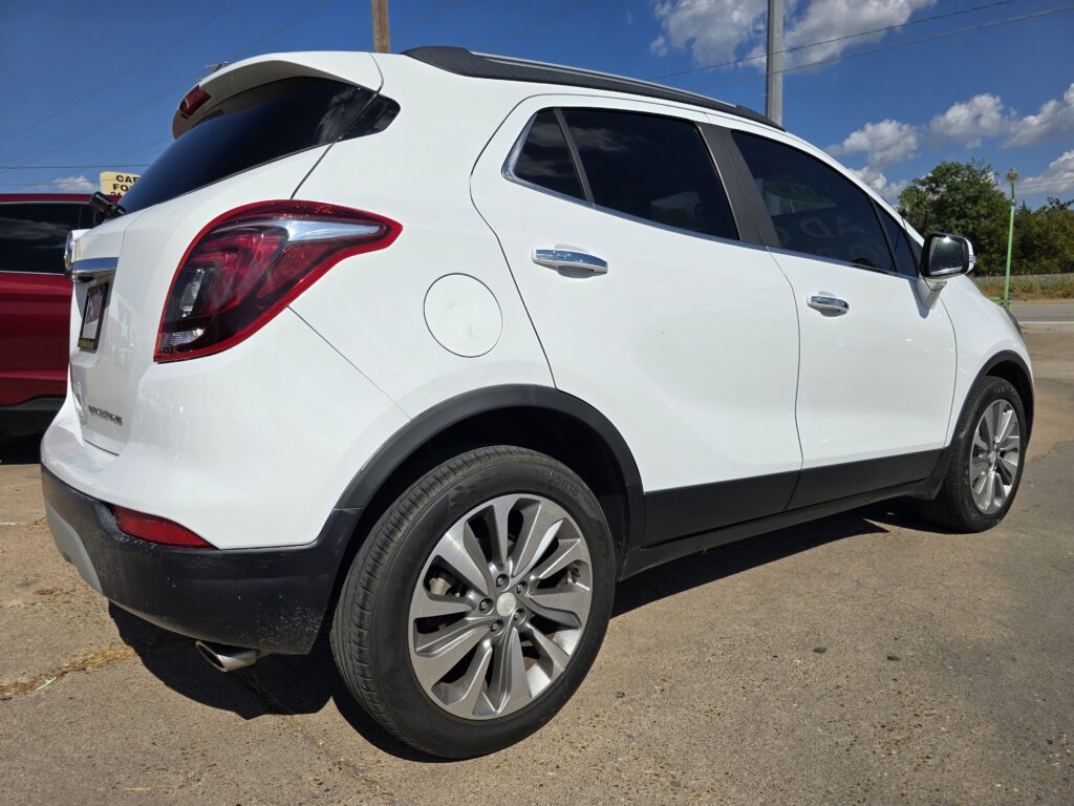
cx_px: 537
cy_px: 403
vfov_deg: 58.9
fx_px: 714
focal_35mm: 23
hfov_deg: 73.9
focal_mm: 6.3
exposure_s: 1/1994
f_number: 1.7
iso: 12
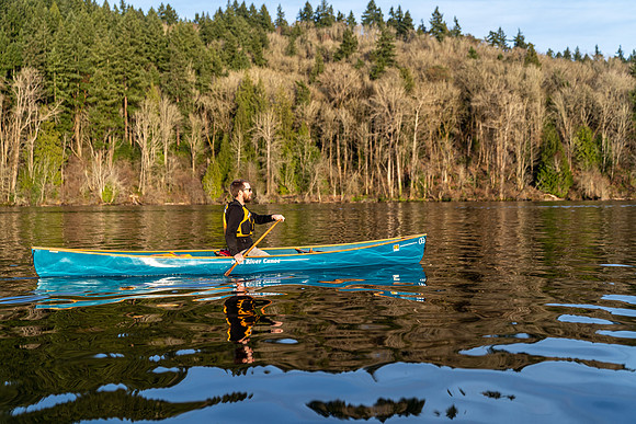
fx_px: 866
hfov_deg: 40.3
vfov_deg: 27.5
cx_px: 318
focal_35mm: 49
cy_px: 212
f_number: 2.8
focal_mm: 48
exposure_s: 1/1000
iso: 100
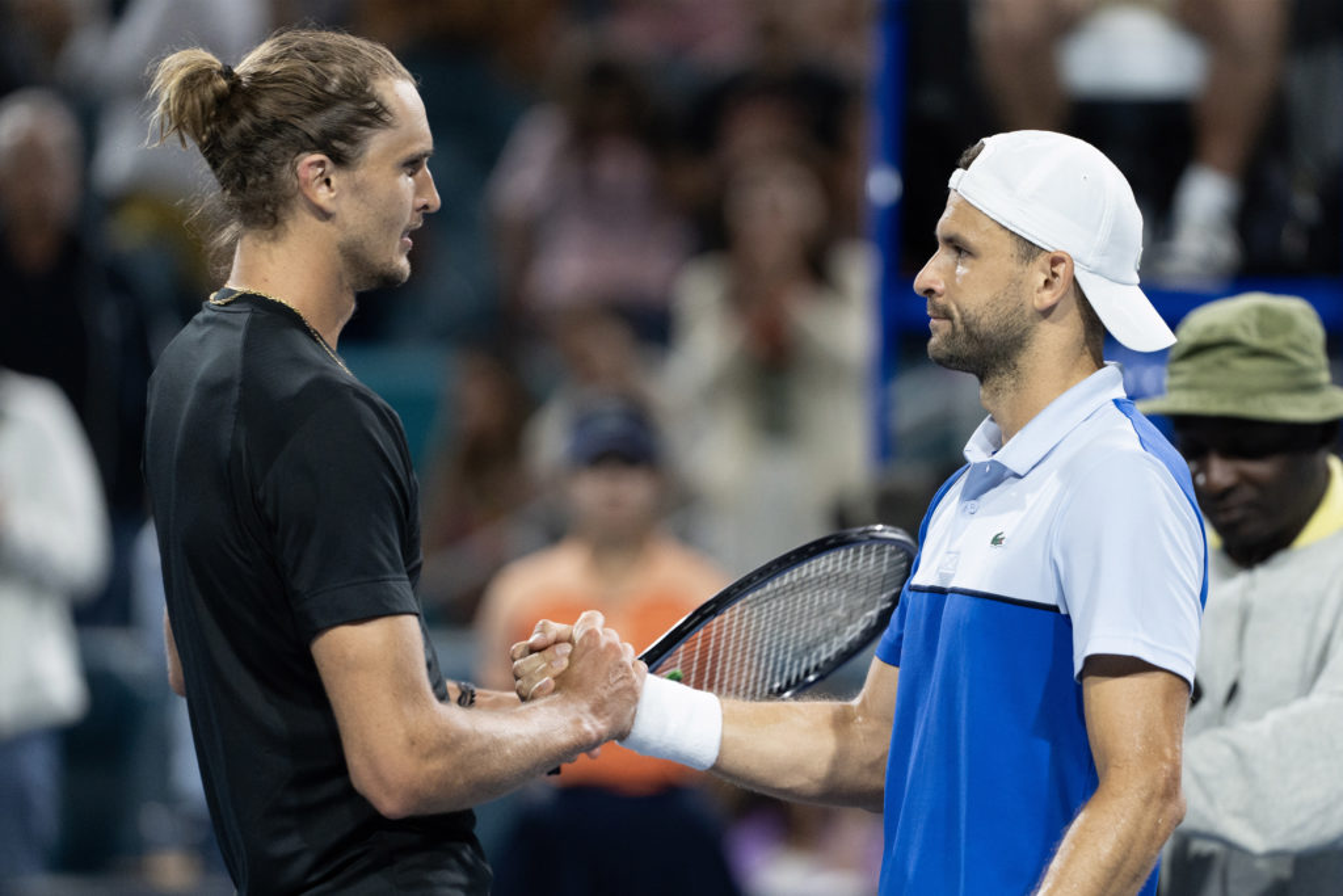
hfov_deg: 6.9
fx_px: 11192
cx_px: 672
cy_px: 448
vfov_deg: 4.6
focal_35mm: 300
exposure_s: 1/800
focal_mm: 300
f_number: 3.2
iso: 2500
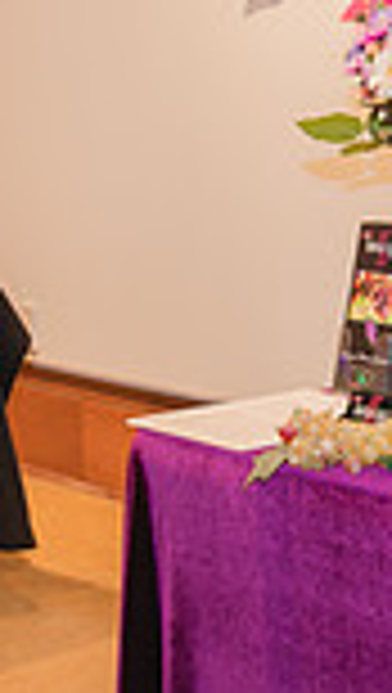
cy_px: 41
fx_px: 1879
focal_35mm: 102
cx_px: 732
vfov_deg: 20.4
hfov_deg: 11.0
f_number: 8
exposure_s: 1/1.67
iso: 64
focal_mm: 24
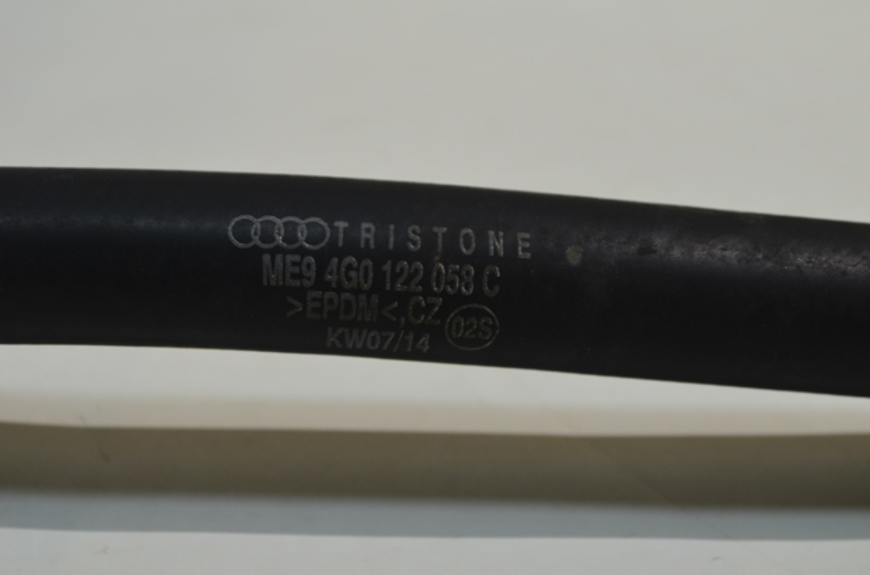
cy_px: 288
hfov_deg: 24.7
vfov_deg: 16.5
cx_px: 435
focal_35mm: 82
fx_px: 1988
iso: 400
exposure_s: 1/30
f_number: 9
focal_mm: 55
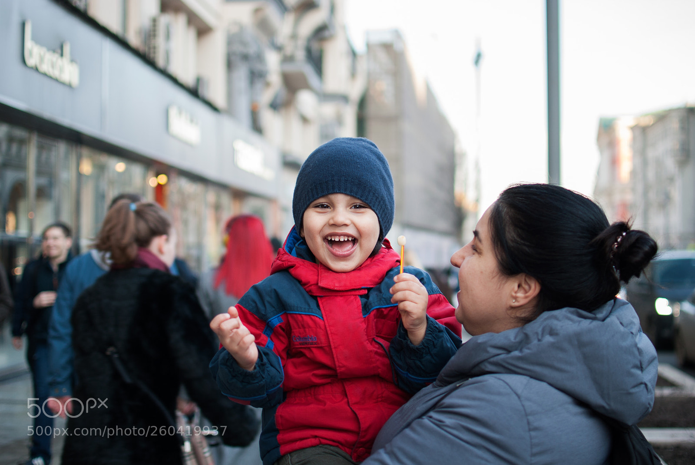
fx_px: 1015
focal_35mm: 52
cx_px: 348
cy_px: 232
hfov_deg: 37.8
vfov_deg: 25.8
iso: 100
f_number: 1.8
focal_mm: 35
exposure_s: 1/200
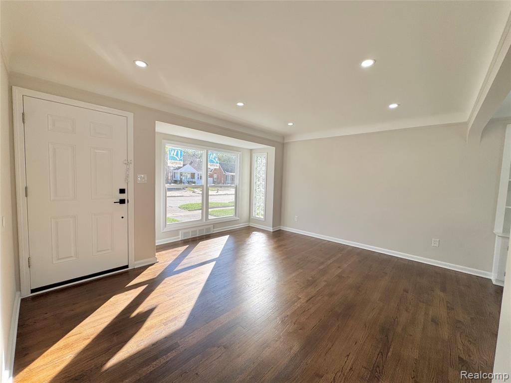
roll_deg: -2.2
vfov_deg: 85.7
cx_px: 256
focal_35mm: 14
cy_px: 192
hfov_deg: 102.1
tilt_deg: -4.9
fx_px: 207
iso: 40
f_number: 2.2
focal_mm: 2.22
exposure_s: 1/445
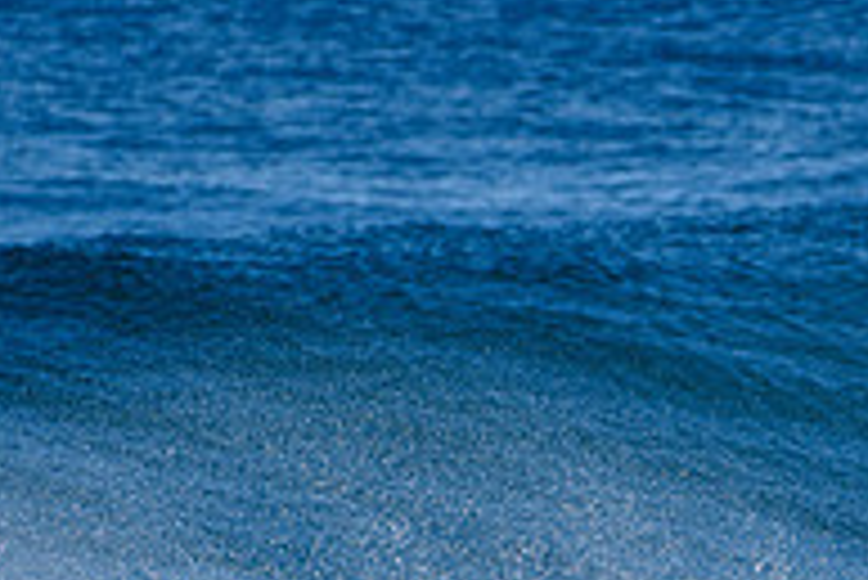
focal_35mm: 2256
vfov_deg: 0.6
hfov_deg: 0.9
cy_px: 866
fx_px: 54434
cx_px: 706
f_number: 5.6
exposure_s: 1/2000
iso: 250
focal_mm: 500
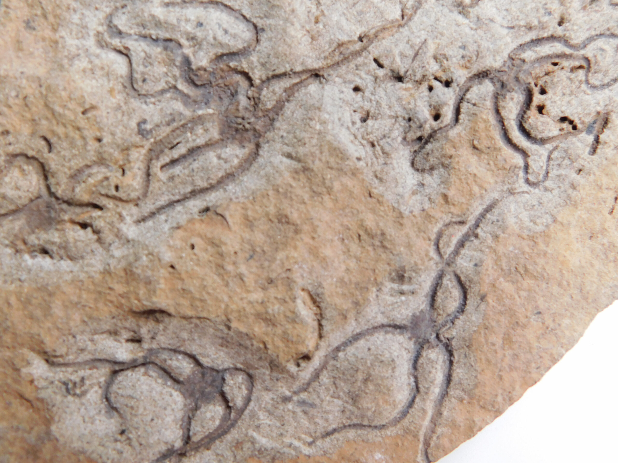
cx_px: 309
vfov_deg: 46.8
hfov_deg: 60.0
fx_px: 536
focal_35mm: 30
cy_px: 232
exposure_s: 1/160
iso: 125
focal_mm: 5.3
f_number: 3.2
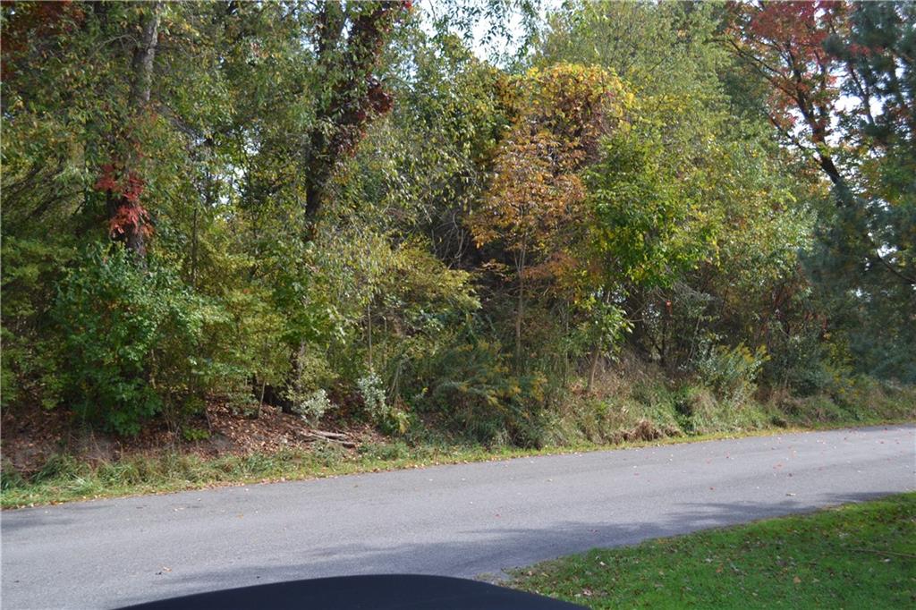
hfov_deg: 49.6
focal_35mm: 39
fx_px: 992
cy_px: 305
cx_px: 458
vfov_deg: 34.2
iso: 110
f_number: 5.6
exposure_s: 1/125
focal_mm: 26
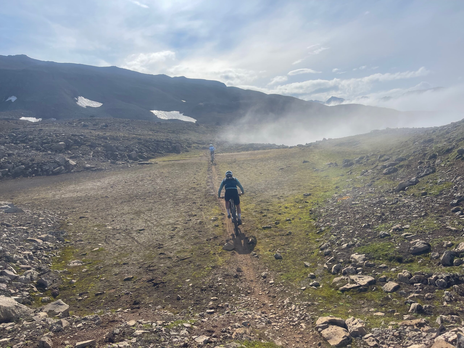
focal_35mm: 25
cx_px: 232
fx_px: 335
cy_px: 174
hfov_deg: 69.4
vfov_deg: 54.9
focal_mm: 5.1
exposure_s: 1/8547
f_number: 1.6
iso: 32
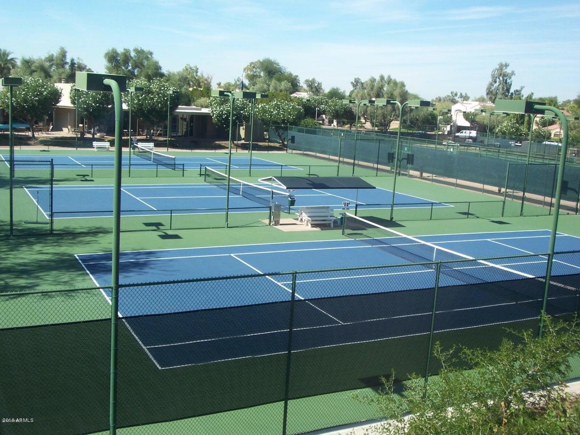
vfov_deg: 36.8
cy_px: 218
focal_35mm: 39
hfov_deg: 47.9
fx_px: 654
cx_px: 290
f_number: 3.9
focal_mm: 6.4
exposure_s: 1/320
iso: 64
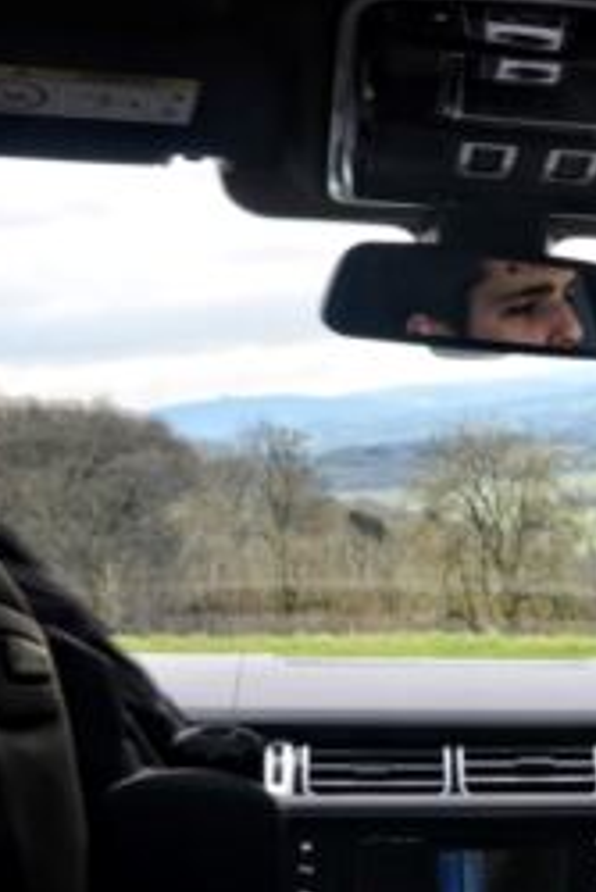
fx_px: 1711
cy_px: 605
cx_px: 721
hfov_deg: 18.7
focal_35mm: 69
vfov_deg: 29.0
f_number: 13
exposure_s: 1/30
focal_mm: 18
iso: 200
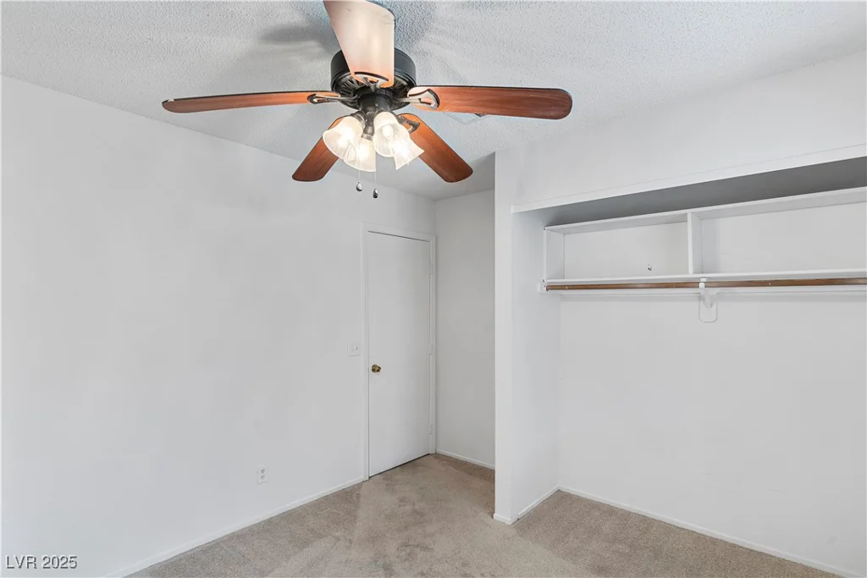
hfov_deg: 93.3
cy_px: 289
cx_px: 434
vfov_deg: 70.5
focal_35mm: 17
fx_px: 409
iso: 800
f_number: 8
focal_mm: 17
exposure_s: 1/13
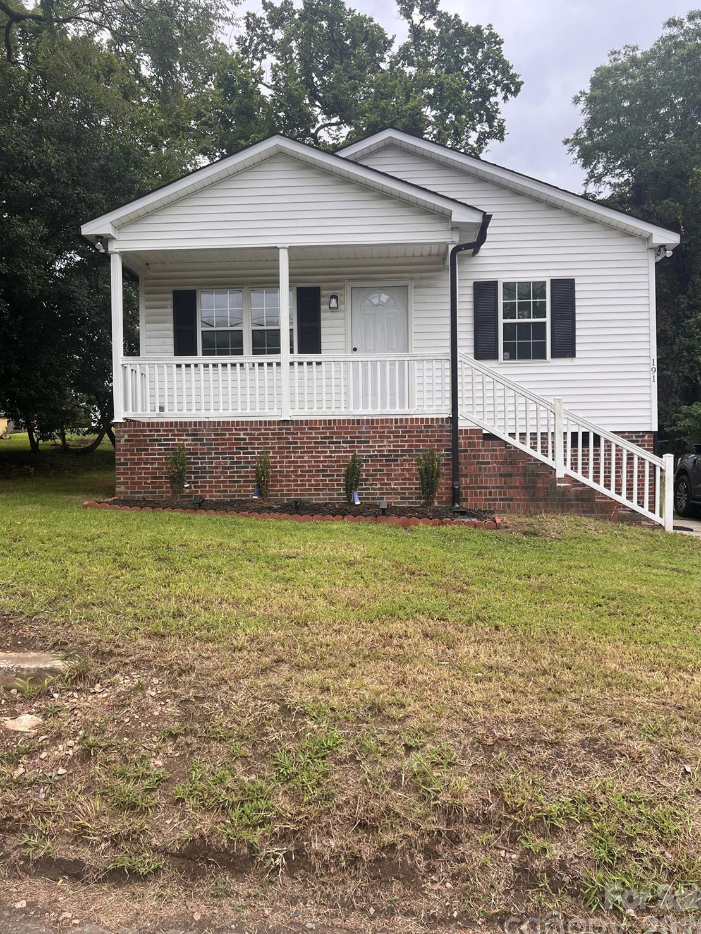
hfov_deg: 51.3
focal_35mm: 27
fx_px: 729
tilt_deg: +0.2
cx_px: 354
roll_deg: +0.5
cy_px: 469
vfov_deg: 65.3
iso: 50
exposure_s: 1/2695
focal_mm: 5.7
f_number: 1.5
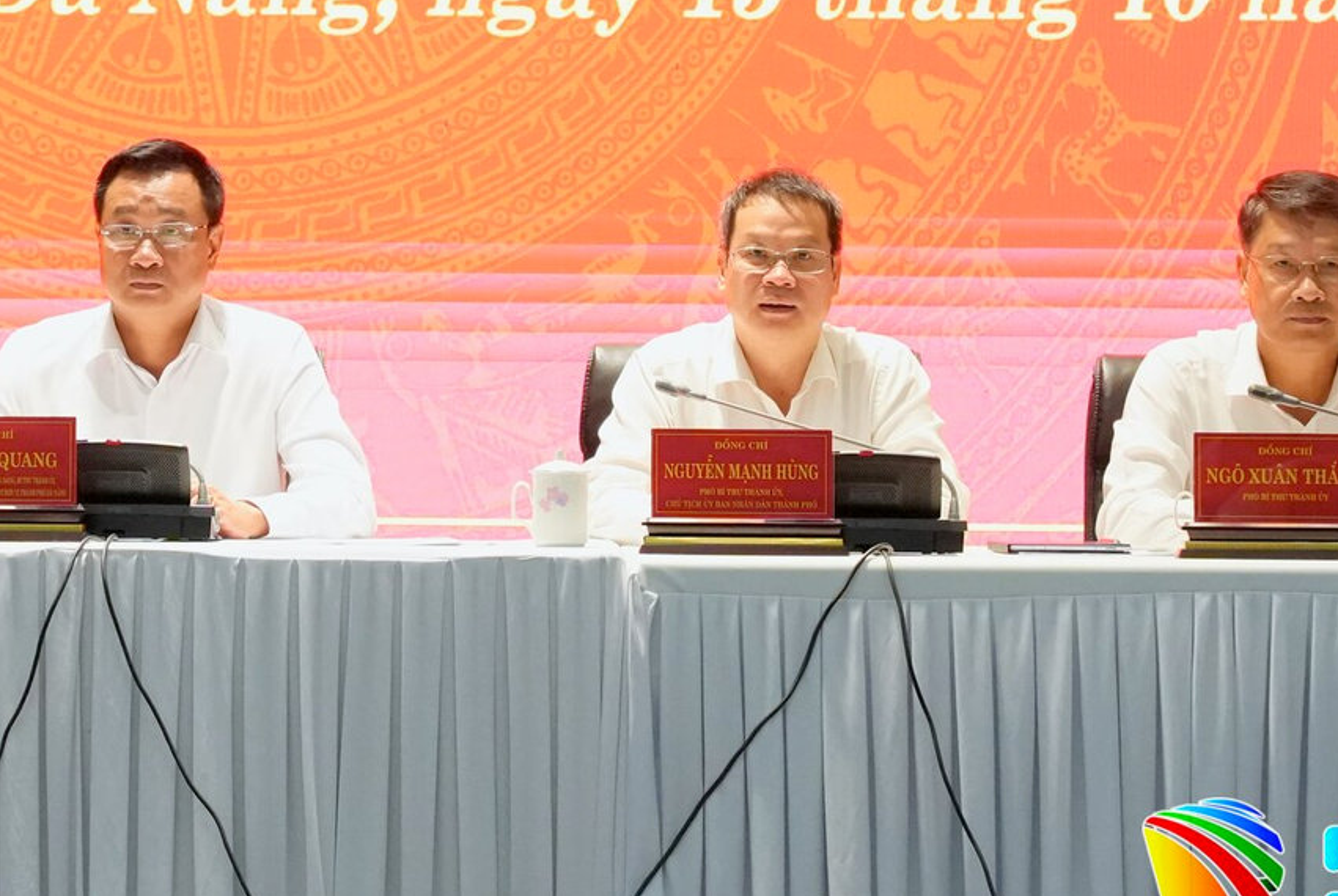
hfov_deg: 13.1
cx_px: 176
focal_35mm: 155
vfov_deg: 8.8
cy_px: -31
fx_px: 5776
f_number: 5.6
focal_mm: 64.5
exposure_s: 1/400
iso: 4000
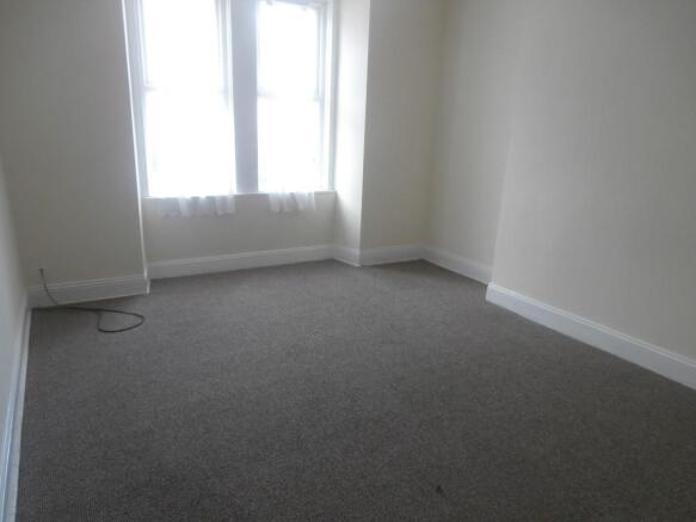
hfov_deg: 71.6
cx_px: 348
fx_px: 482
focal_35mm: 24
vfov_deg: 56.8
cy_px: 261
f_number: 3
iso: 160
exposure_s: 1/30
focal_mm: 4.2
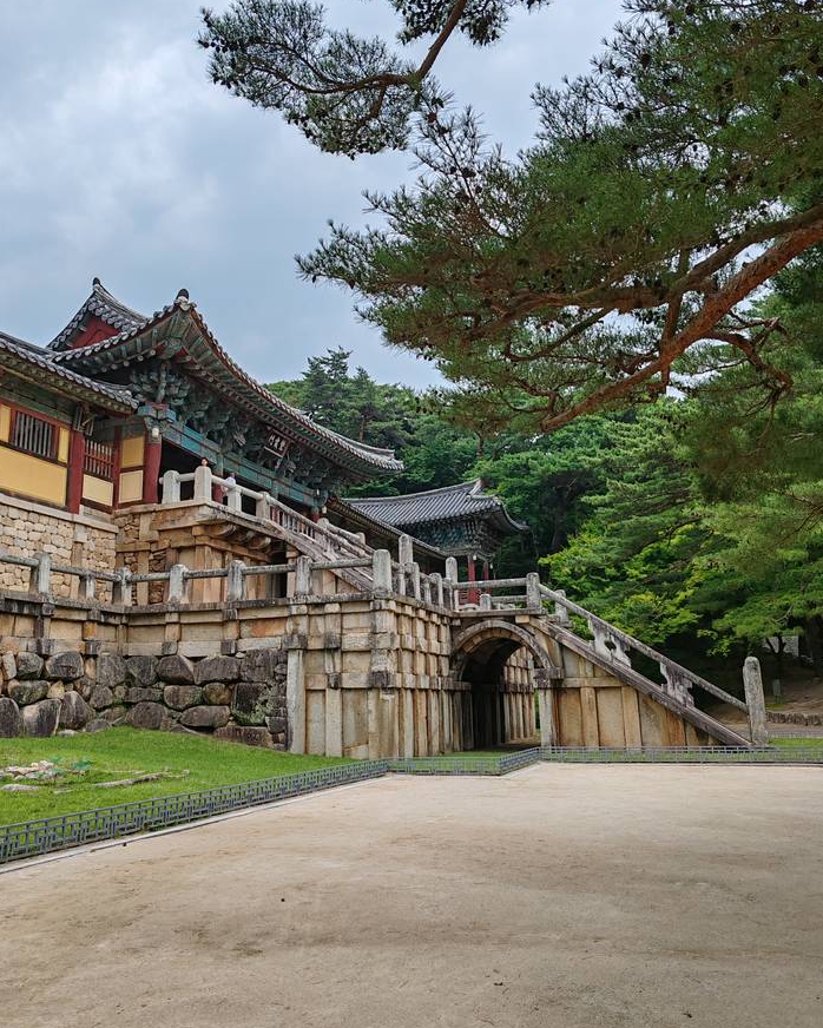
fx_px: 883
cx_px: 407
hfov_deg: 50.0
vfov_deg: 60.4
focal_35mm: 29
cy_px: 515
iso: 50
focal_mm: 6.12
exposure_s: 1/510
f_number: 1.9
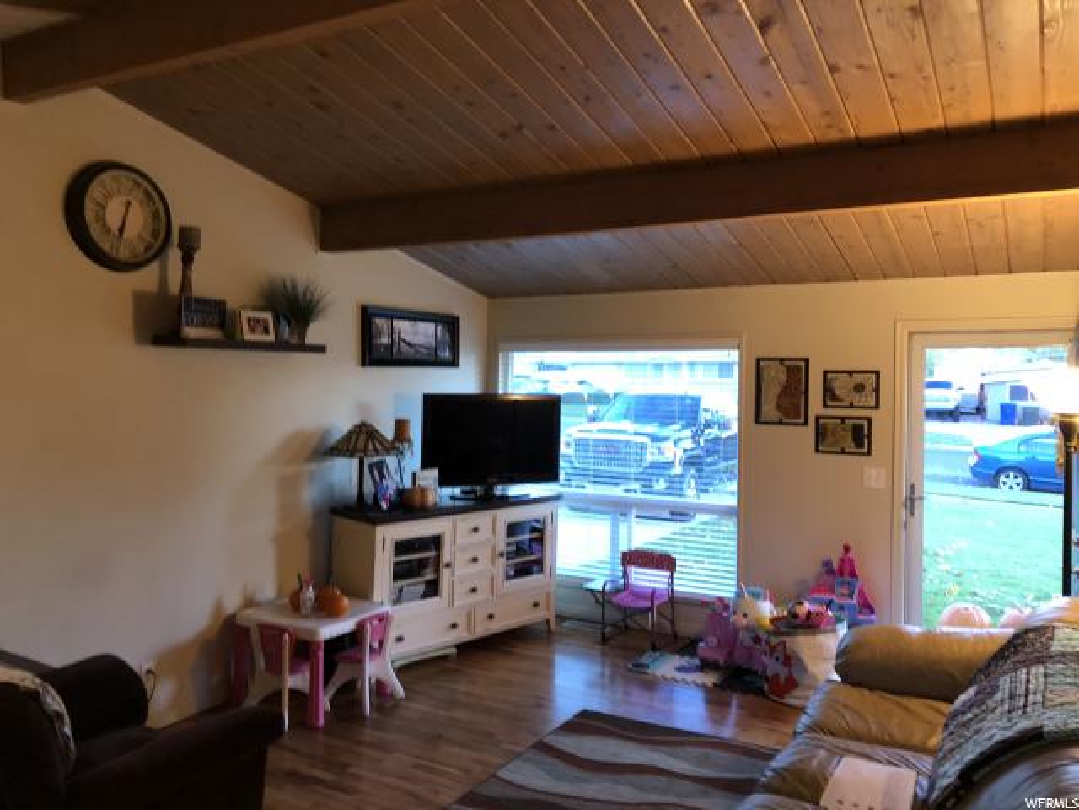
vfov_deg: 49.7
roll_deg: -0.3
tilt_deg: +0.6
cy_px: 405
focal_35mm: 28
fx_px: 873
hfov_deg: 63.4
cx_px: 540
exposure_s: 1/9
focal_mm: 4
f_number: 1.8
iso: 100
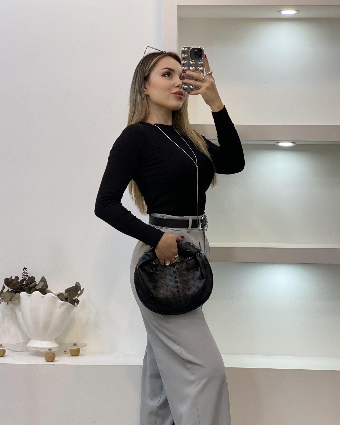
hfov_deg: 22.8
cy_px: 279
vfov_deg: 28.1
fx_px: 843
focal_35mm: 67
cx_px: 170
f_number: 2
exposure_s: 1/100
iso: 80
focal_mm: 6
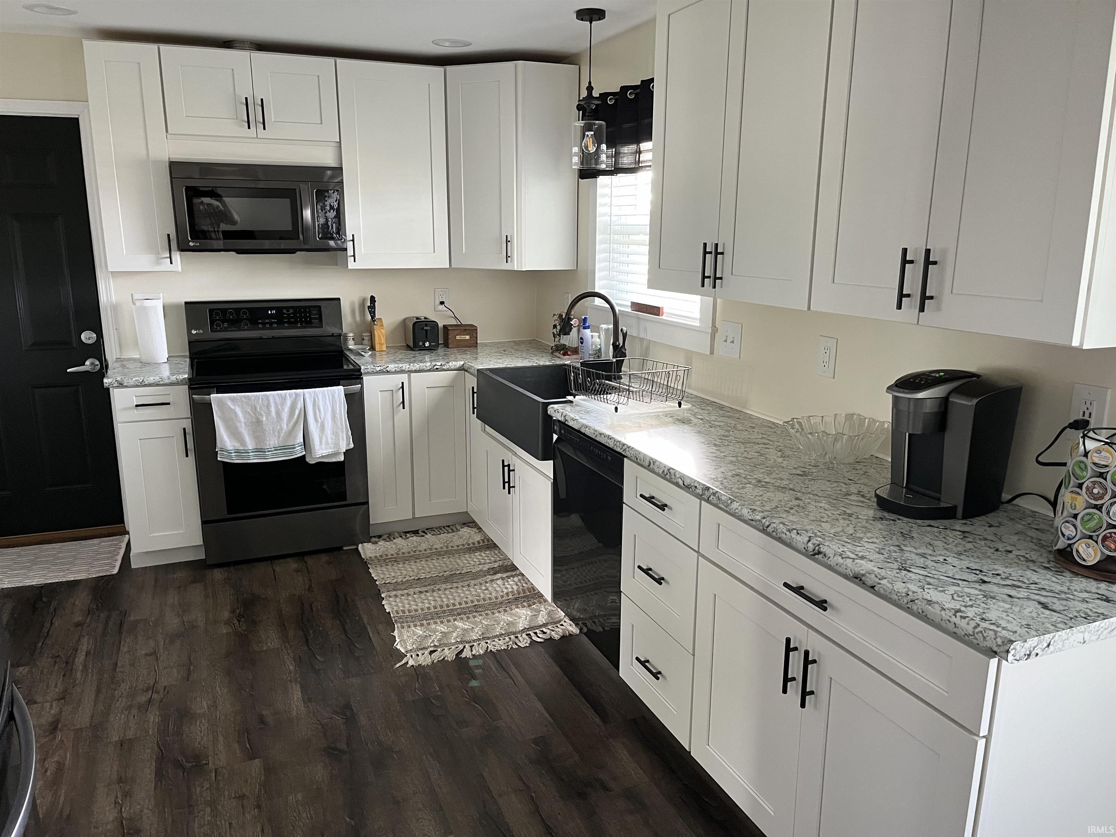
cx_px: 558
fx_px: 838
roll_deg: -0.1
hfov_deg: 67.3
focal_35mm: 26
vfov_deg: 53.1
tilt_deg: -14.3
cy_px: 418
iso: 400
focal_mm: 5.1
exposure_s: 1/60
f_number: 1.6
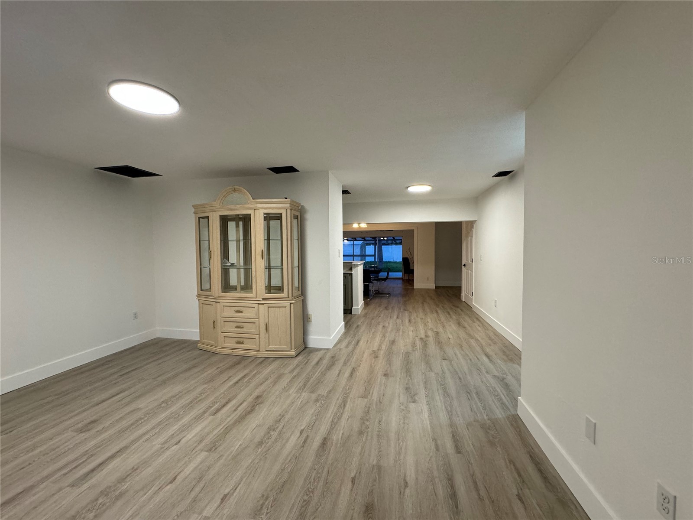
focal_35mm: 14
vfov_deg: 85.7
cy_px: 260
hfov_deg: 102.1
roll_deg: -0.1
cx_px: 346
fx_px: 280
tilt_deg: -2.6
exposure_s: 1/120
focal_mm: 2.22
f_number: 2.2
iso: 320
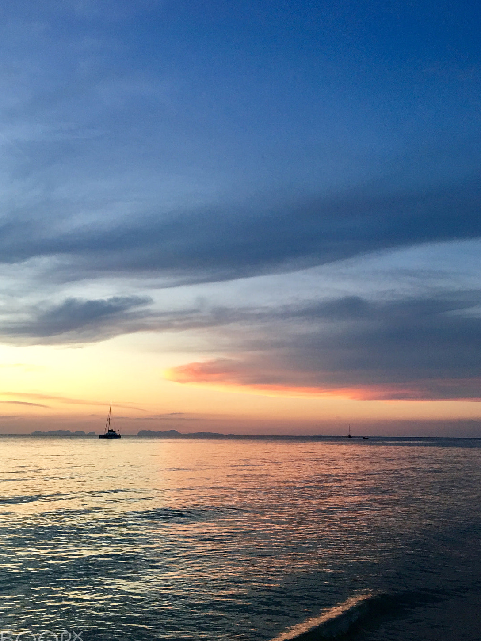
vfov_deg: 56.7
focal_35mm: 32
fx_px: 593
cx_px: 238
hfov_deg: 44.2
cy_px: 346
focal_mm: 4.15
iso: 50
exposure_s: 1/33
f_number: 2.2
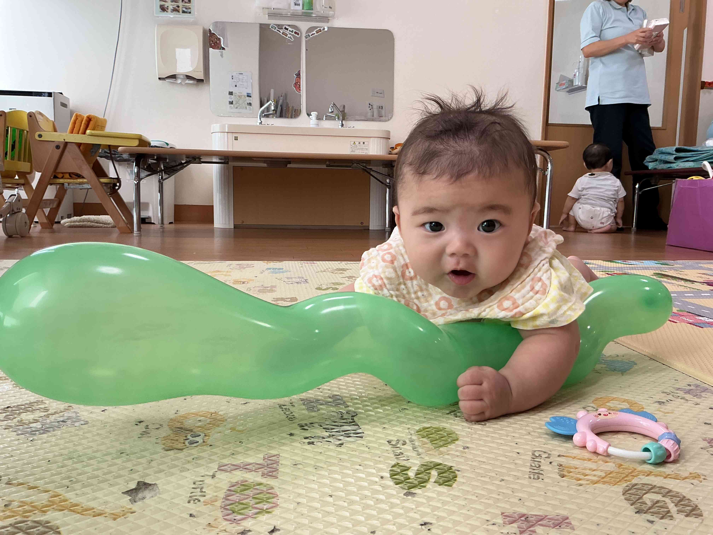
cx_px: 356
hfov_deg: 61.7
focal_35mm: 29
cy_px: 268
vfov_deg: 48.2
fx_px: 597
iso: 25
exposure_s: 1/120
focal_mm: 3
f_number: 1.8
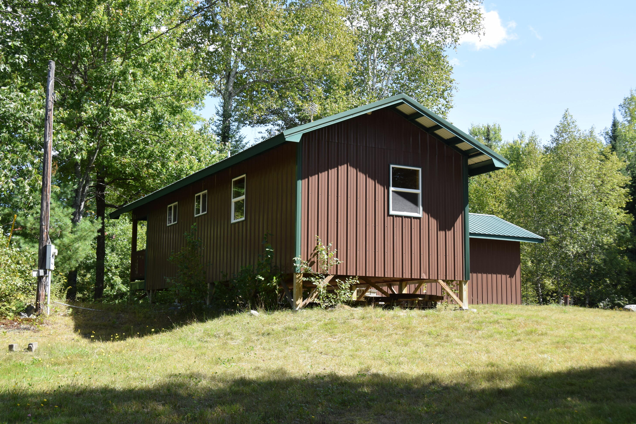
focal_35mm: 45
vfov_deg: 30.2
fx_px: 786
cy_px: 216
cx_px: 316
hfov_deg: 44.0
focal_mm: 29
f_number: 8
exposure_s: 1/250
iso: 200
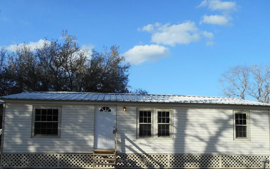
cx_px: 132
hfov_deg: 54.0
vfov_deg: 34.9
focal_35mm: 36
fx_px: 265
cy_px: 117
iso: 80
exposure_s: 1/500
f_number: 4
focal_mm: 5.2
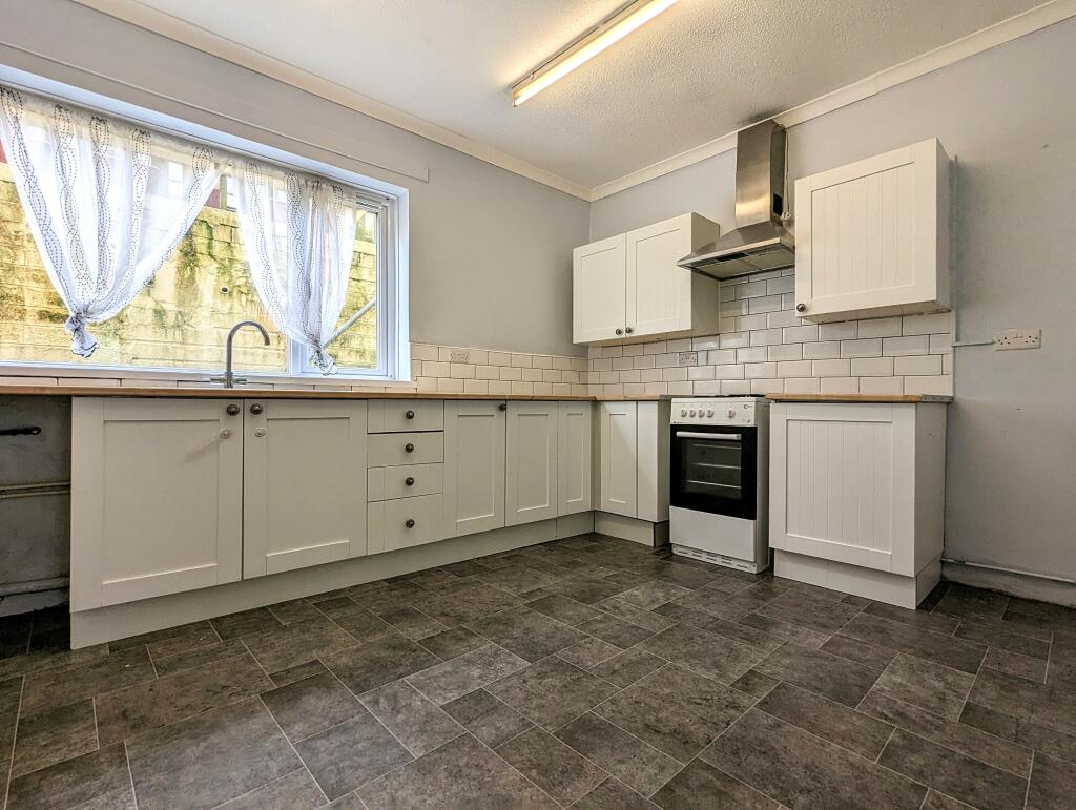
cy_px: 405
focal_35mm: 16
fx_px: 498
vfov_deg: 78.2
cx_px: 538
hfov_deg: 94.4
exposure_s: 1/100
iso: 49
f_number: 2.2
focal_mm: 2.35
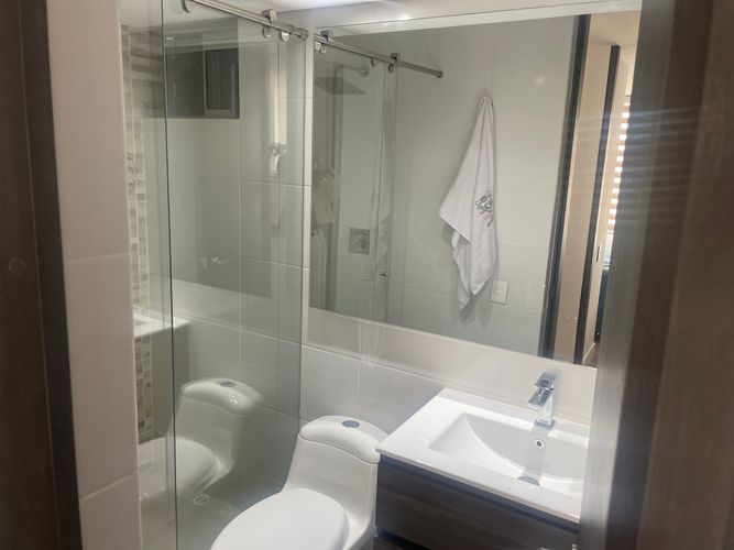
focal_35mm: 26
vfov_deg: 53.0
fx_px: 551
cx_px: 367
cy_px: 275
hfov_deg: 67.3
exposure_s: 1/120
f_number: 1.6
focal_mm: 4.2
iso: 125
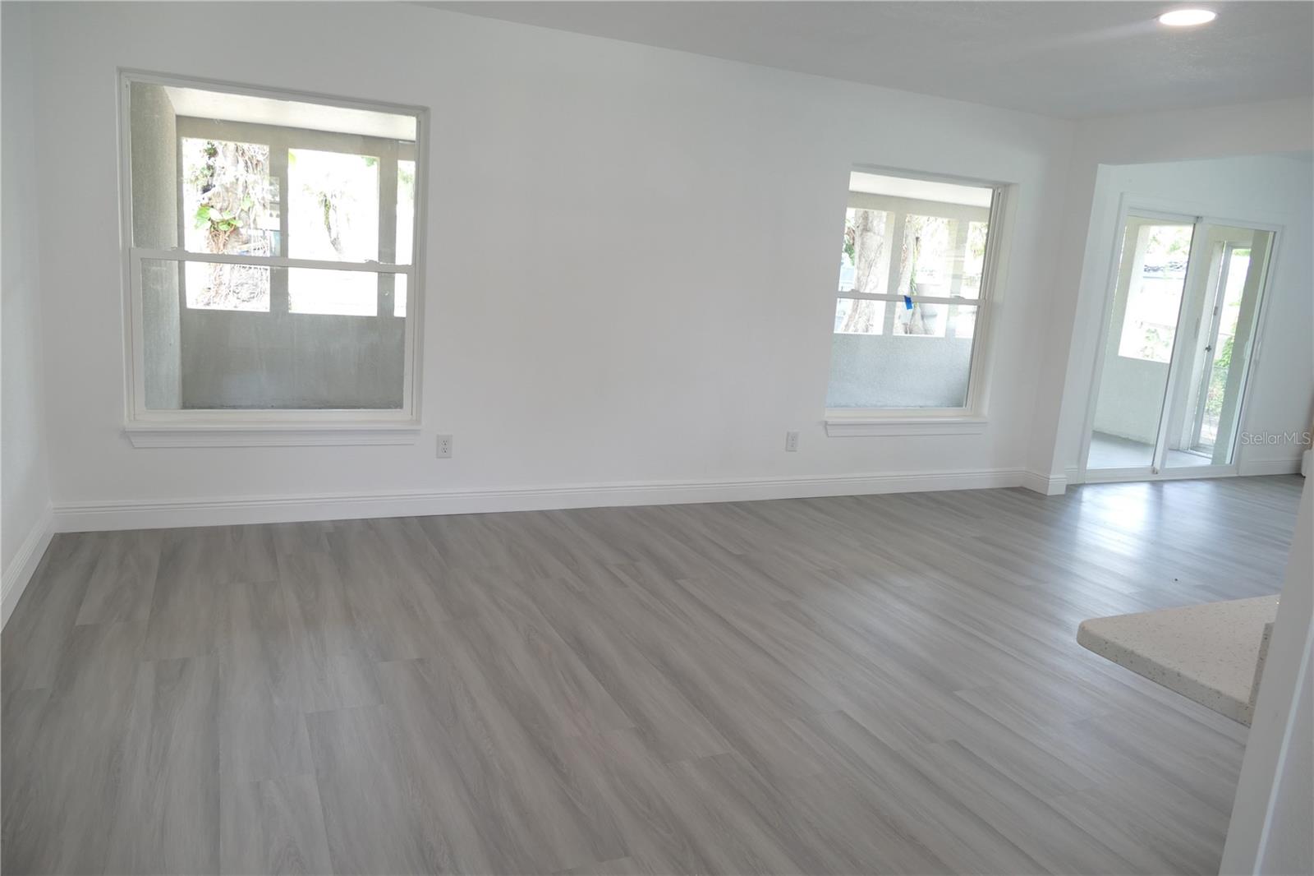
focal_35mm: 25
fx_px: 912
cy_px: 438
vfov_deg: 51.3
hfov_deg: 71.5
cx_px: 657
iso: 250
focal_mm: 9.12
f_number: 3.2
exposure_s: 1/60
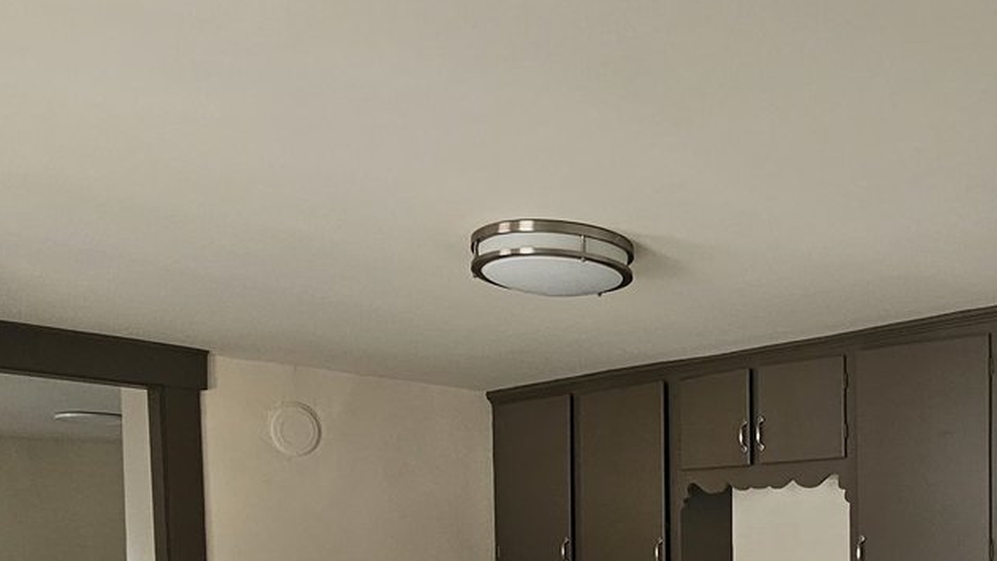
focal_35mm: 36
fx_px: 952
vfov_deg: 29.7
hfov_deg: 52.2
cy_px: 612
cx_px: 778
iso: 125
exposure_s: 1/77.4
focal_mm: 2.2
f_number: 2.2
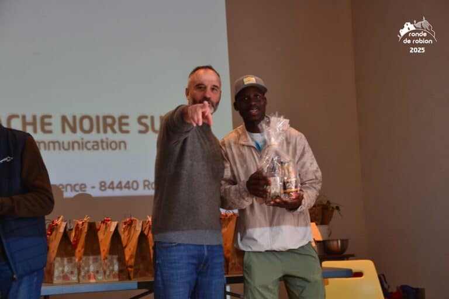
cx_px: 224
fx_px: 1048
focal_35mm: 84
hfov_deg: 24.2
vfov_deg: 16.3
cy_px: 150
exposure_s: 1/60
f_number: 5
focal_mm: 56
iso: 800
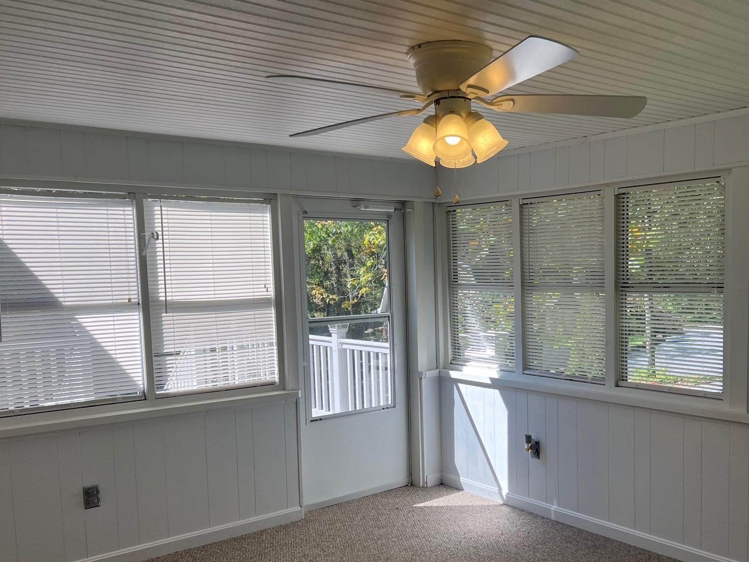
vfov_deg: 40.5
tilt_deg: -5.5
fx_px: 757
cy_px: 335
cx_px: 476
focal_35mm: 35
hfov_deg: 52.0
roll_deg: +1.2
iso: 50
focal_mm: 5.7
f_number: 1.5
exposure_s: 1/957
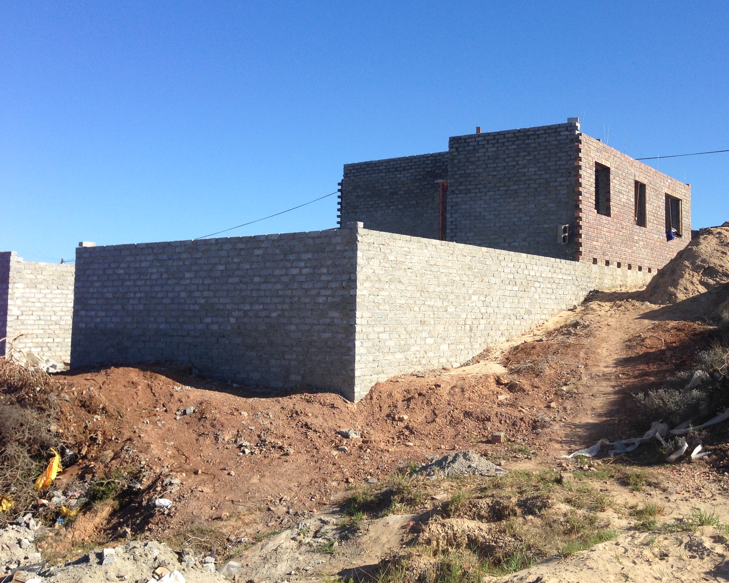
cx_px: 448
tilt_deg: +4.3
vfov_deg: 37.3
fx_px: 863
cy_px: 254
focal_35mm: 40
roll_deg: -1.5
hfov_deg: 45.5
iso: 50
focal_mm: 4.12
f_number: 2.4
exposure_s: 1/1391
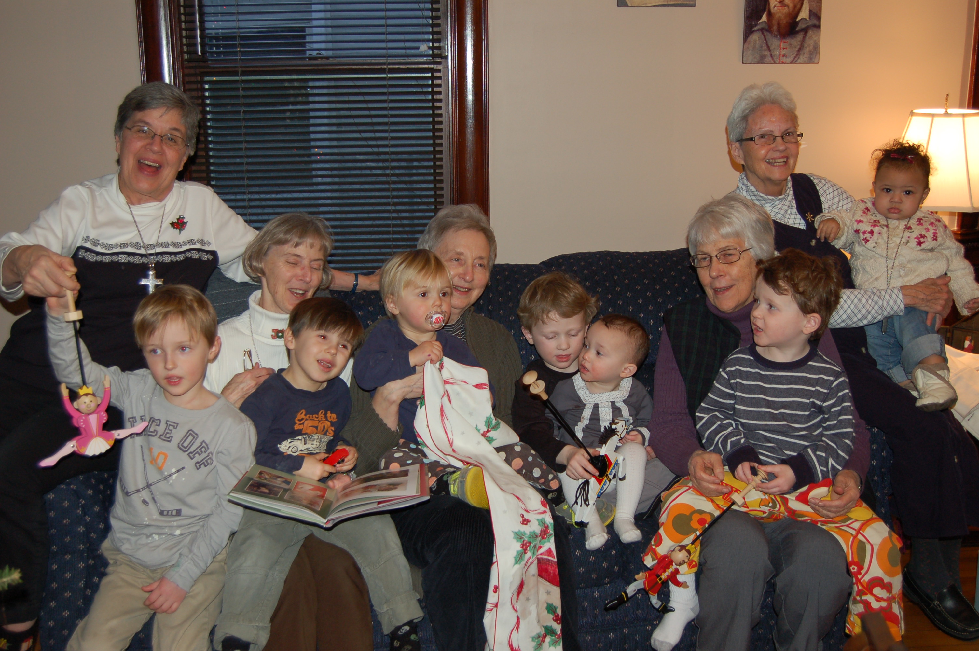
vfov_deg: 34.1
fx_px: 1060
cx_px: 490
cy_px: 326
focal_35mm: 39
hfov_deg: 49.6
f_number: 4
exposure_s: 1/60
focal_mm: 26
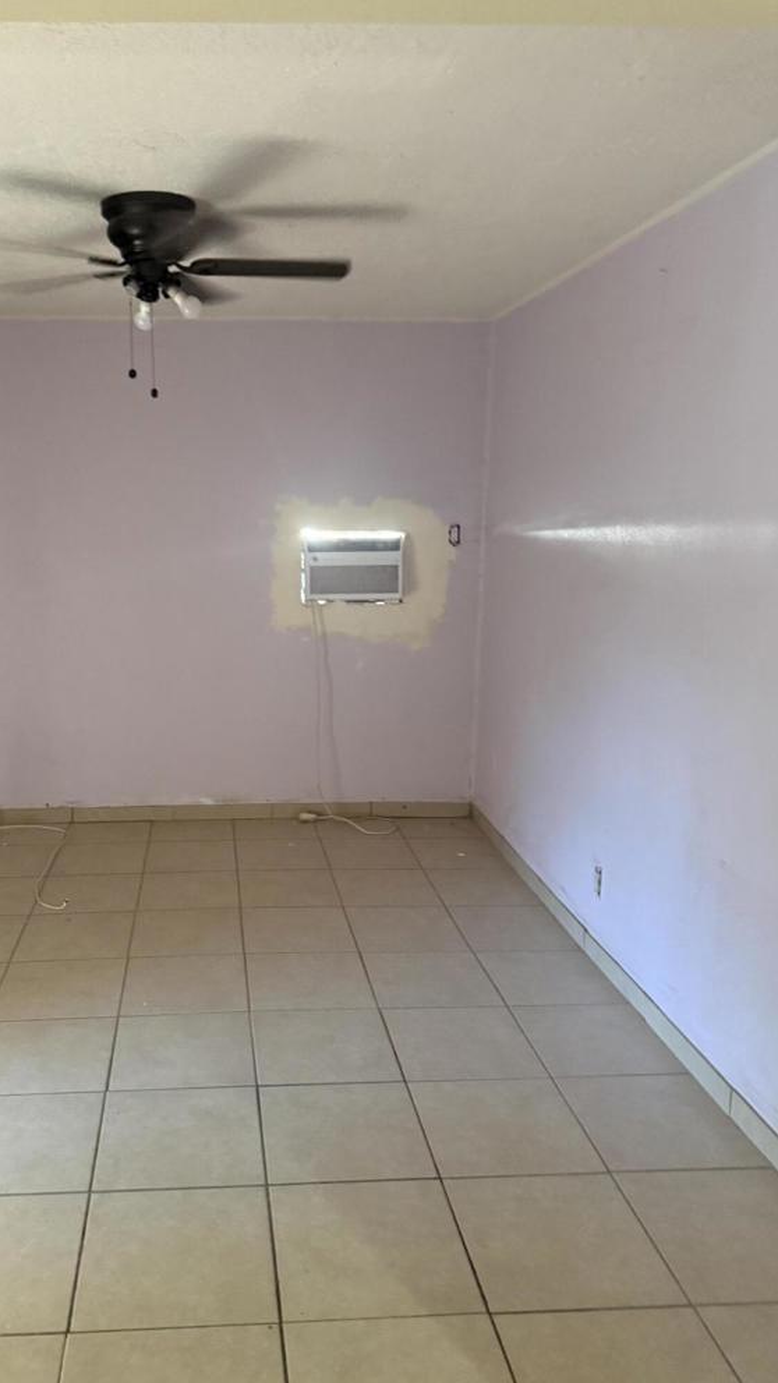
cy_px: 680
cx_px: 266
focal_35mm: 27
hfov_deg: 42.4
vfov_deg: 69.9
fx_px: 990
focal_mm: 6.76
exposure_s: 1/60
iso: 800
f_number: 1.78
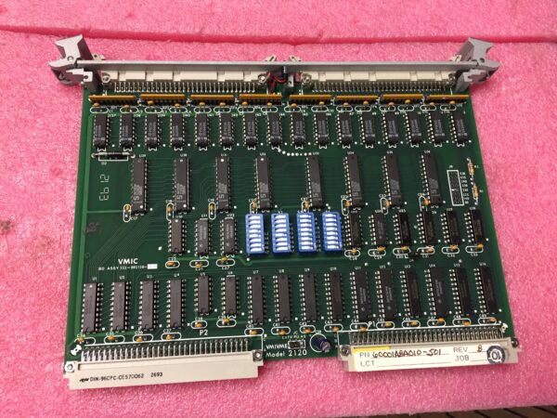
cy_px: 209
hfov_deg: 61.7
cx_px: 278
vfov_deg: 48.2
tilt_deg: -74.8
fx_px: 467
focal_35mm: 29
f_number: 2.2
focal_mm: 4.15
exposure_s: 1/30
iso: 125
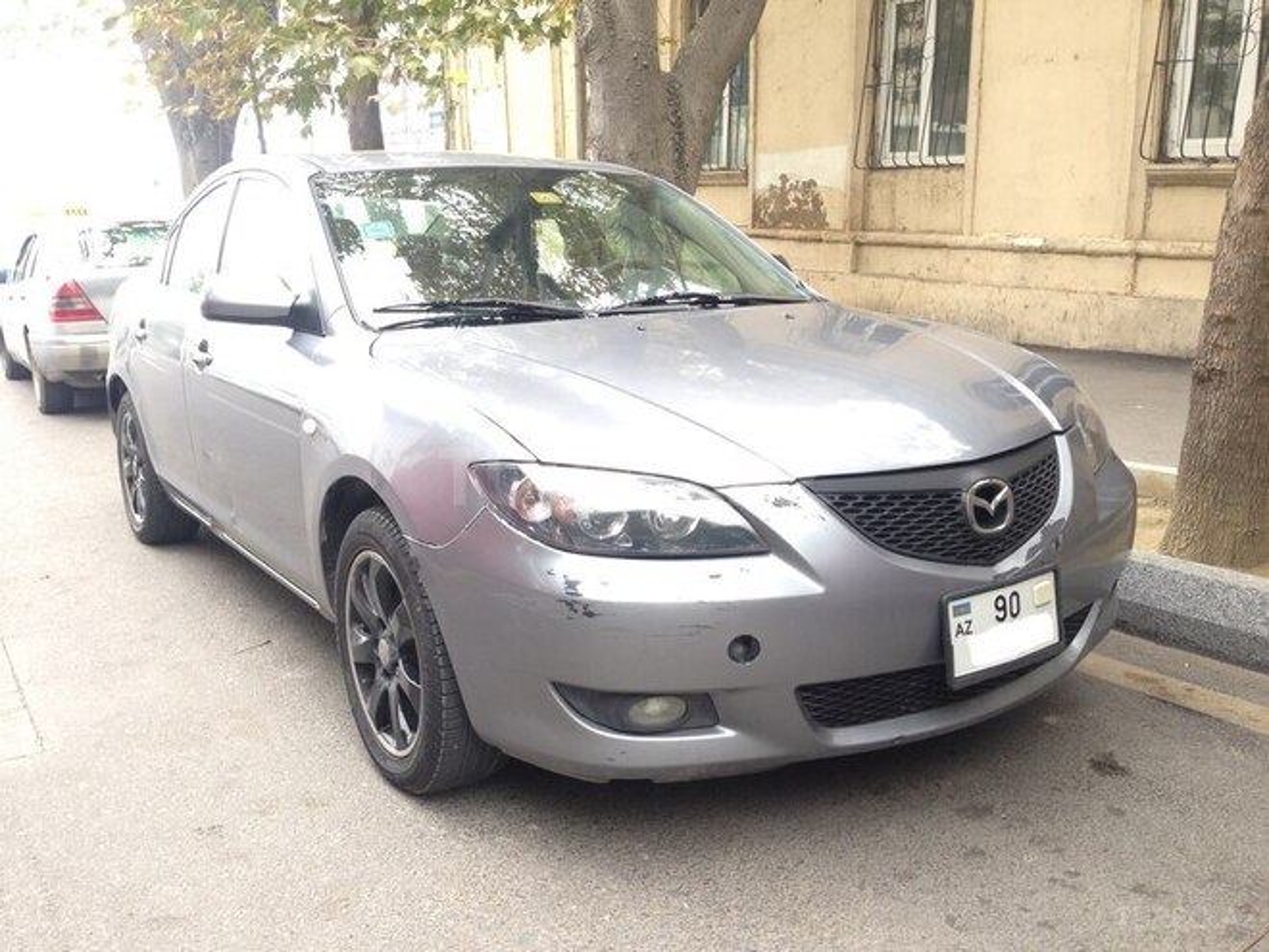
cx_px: 634
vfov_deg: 42.9
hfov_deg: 55.4
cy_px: 476
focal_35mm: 33
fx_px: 1210
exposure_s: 1/60
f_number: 2.4
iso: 50
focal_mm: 4.12
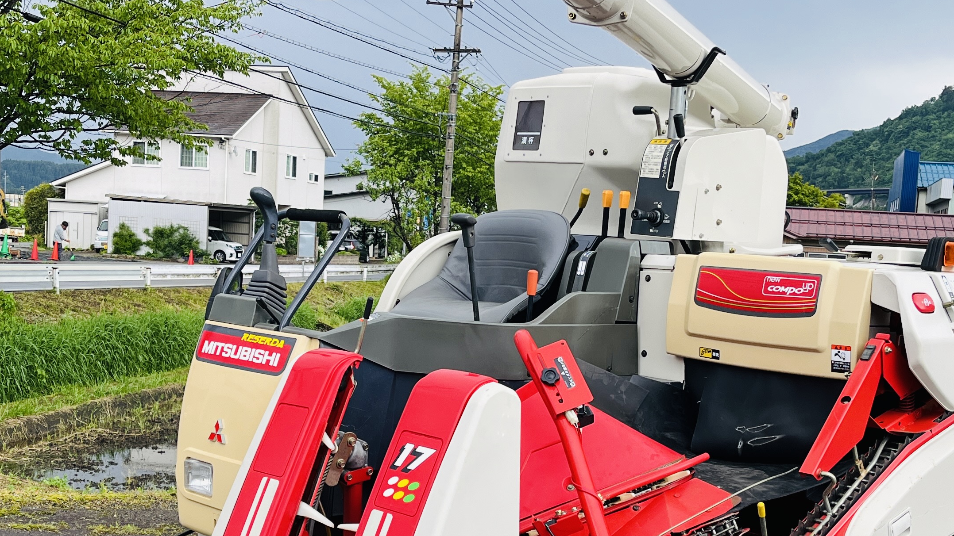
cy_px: 369
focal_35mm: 53
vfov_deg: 22.5
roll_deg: -3.1
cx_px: 472
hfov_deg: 39.2
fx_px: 1341
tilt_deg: -5.8
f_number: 1.6
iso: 50
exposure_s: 1/858
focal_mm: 5.1
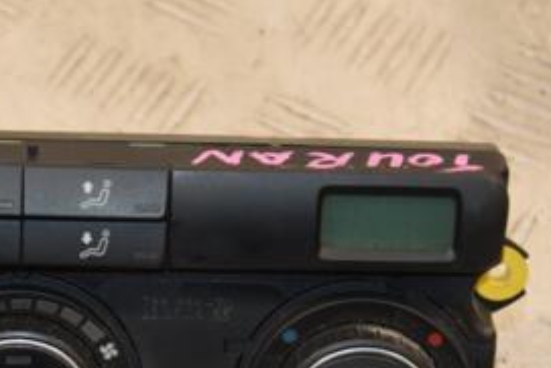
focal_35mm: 219
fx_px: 3354
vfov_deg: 6.3
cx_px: 37
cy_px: 335
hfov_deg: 9.3
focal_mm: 66
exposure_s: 1/160
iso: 800
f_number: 5.3
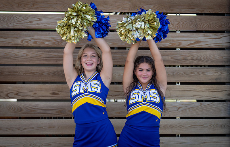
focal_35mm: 122
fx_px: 773
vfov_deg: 10.9
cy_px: 95
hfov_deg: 16.9
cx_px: 120
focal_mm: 86
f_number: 2.8
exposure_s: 1/320
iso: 125
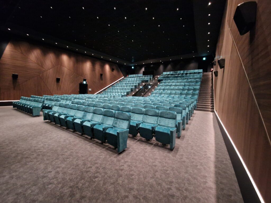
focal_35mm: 13
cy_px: 102
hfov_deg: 106.2
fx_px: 102
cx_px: 136
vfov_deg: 89.9
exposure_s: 1/25
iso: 1000
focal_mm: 2.2
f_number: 2.2
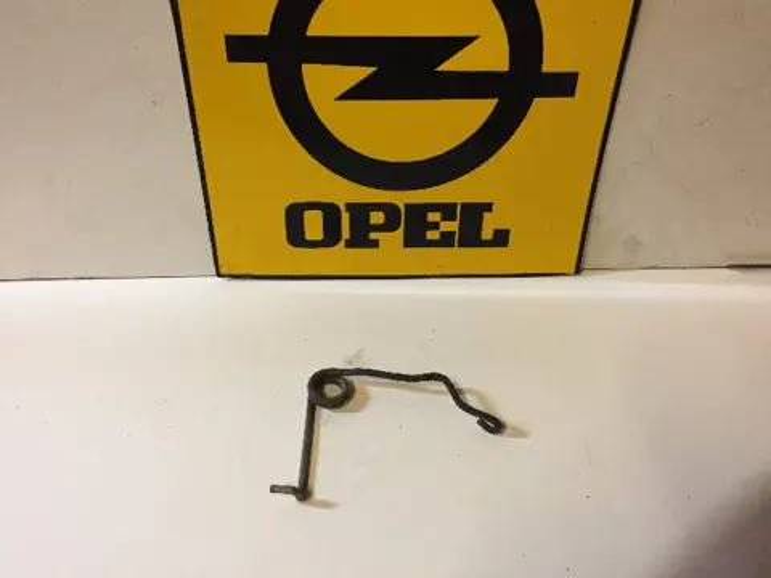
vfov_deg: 48.2
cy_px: 289
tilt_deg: -44.7
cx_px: 386
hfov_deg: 61.7
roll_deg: -3.1
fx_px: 646
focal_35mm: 29
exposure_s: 1/33
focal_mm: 4.15
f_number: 2.2
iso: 200
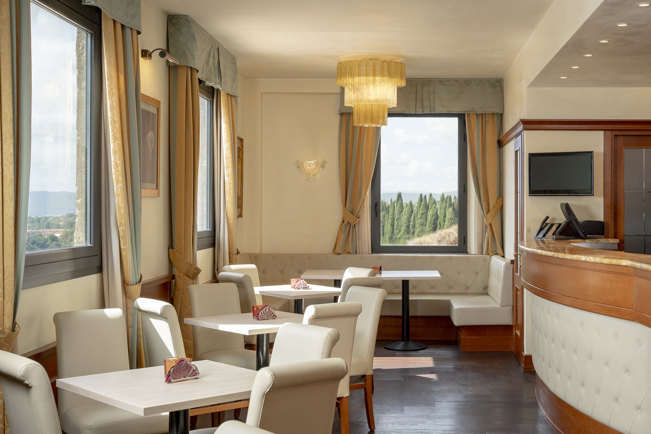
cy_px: 221
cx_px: 393
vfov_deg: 27.8
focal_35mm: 49
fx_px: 879
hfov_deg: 40.5
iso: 400
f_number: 6.3
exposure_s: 1/160
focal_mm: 33.4
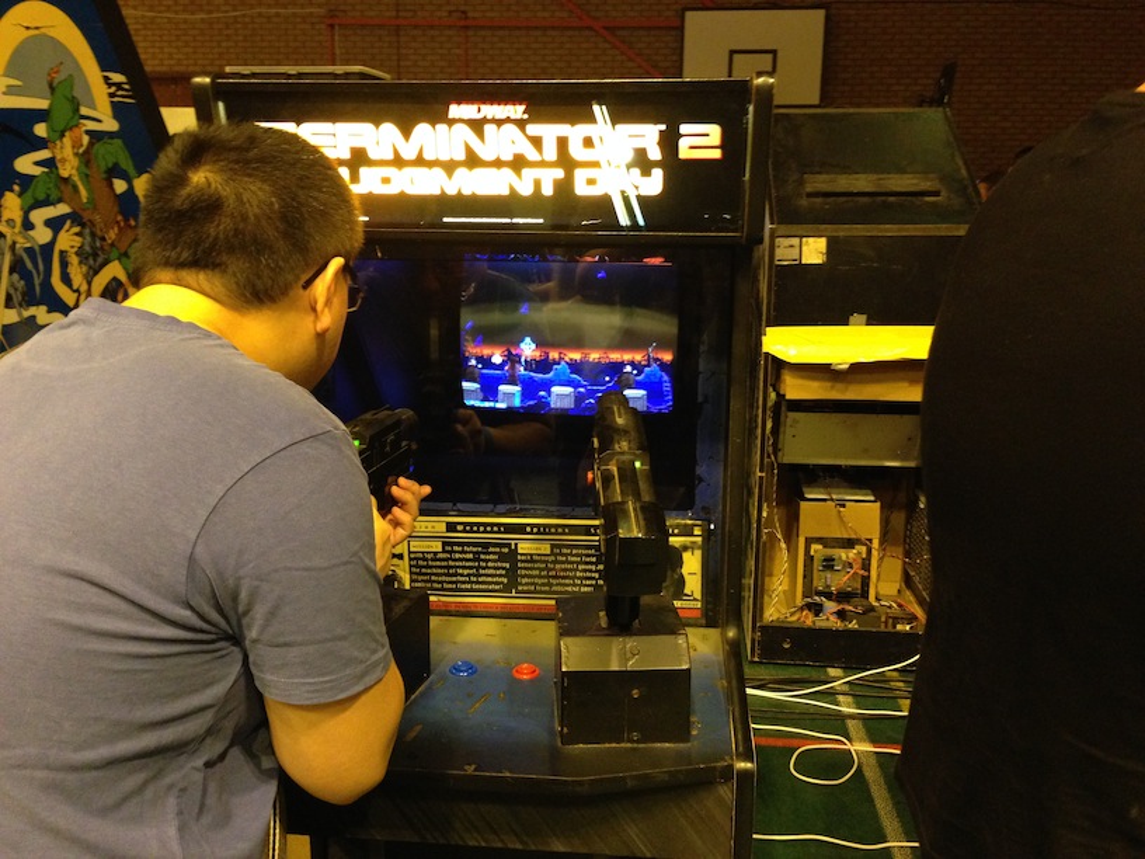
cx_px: 572
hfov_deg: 55.4
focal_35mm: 33
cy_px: 430
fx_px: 1092
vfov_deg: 42.9
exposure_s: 1/20
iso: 320
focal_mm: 4.12
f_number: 2.4
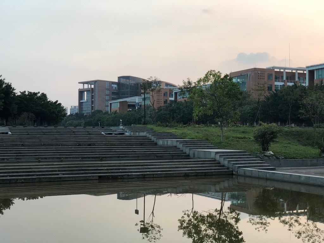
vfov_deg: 28.0
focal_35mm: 52
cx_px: 162
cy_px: 122
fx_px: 487
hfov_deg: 36.8
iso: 25
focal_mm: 6
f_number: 2.4
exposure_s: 1/120
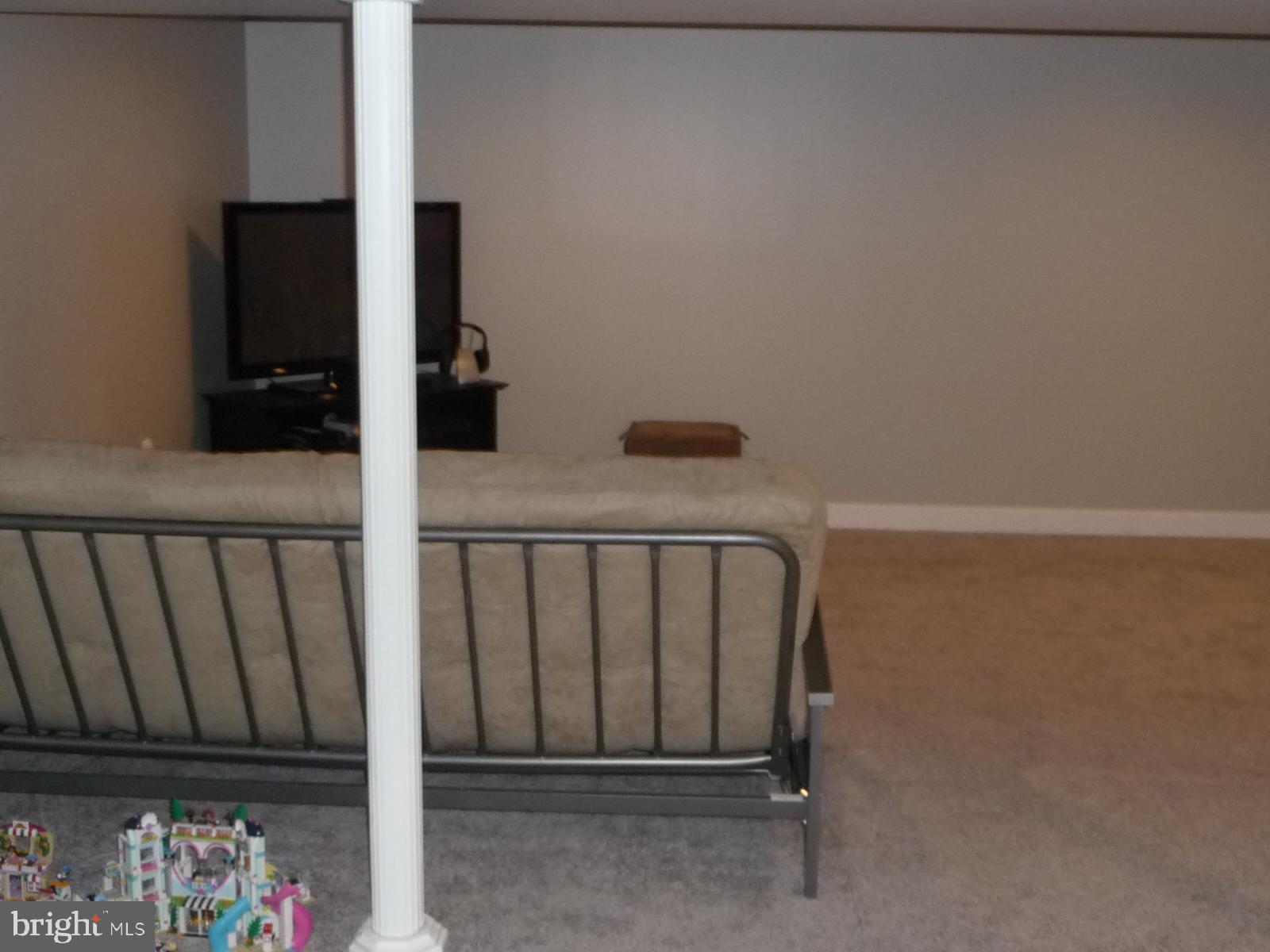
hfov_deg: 45.8
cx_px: 635
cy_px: 476
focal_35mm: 41
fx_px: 1504
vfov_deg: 35.1
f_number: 3.3
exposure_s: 1/30
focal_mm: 4.7
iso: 250
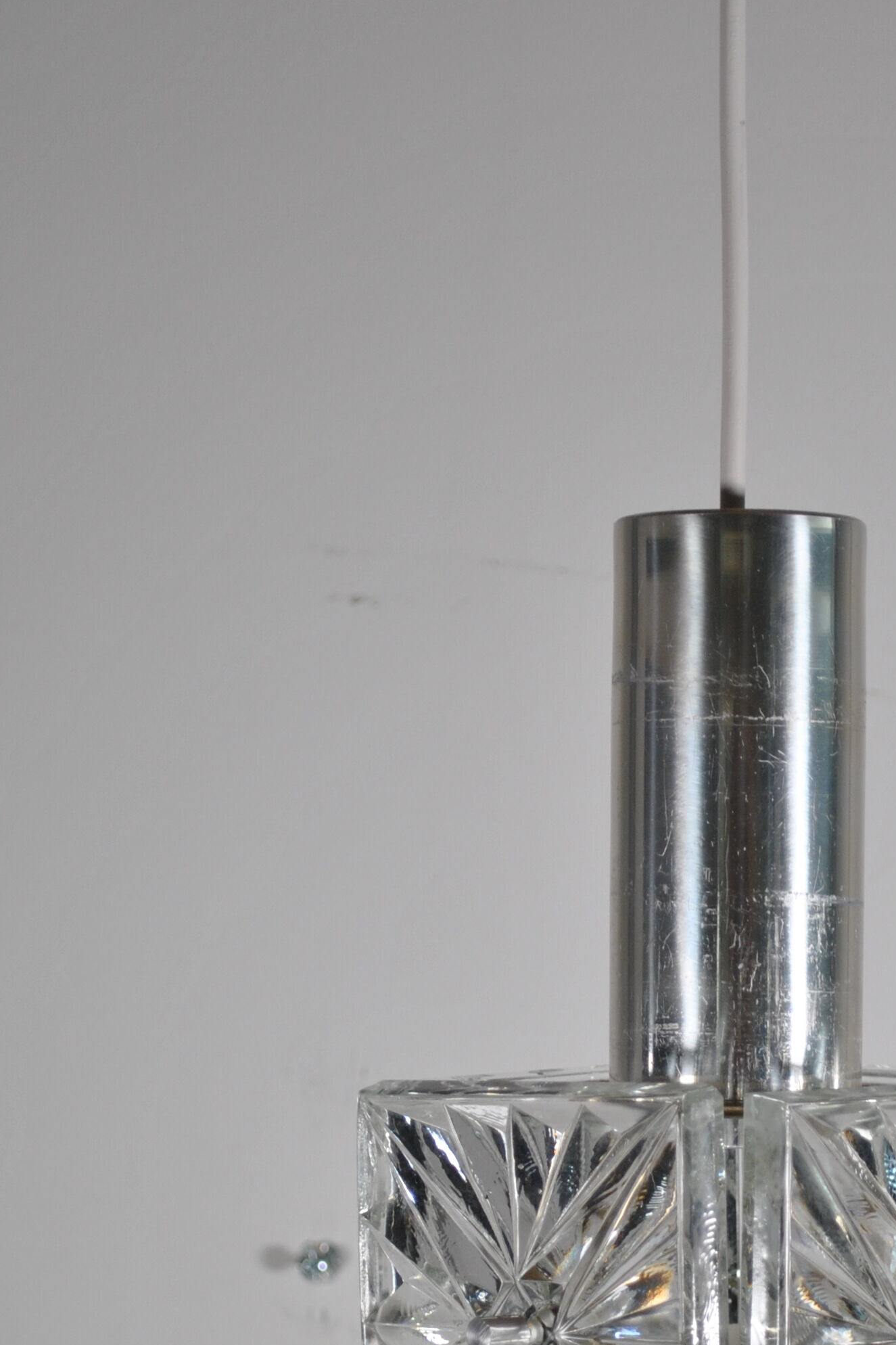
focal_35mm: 117
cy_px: 1090
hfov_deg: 11.7
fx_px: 4368
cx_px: 720
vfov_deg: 17.3
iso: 200
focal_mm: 40
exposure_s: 1/80
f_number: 5.3
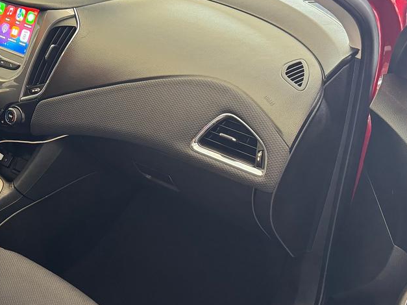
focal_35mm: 49
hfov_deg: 38.0
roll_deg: +0.2
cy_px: 236
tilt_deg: -36.8
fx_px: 576
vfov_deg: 29.1
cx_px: 105
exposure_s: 1/60
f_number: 1.78
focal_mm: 6.76
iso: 400
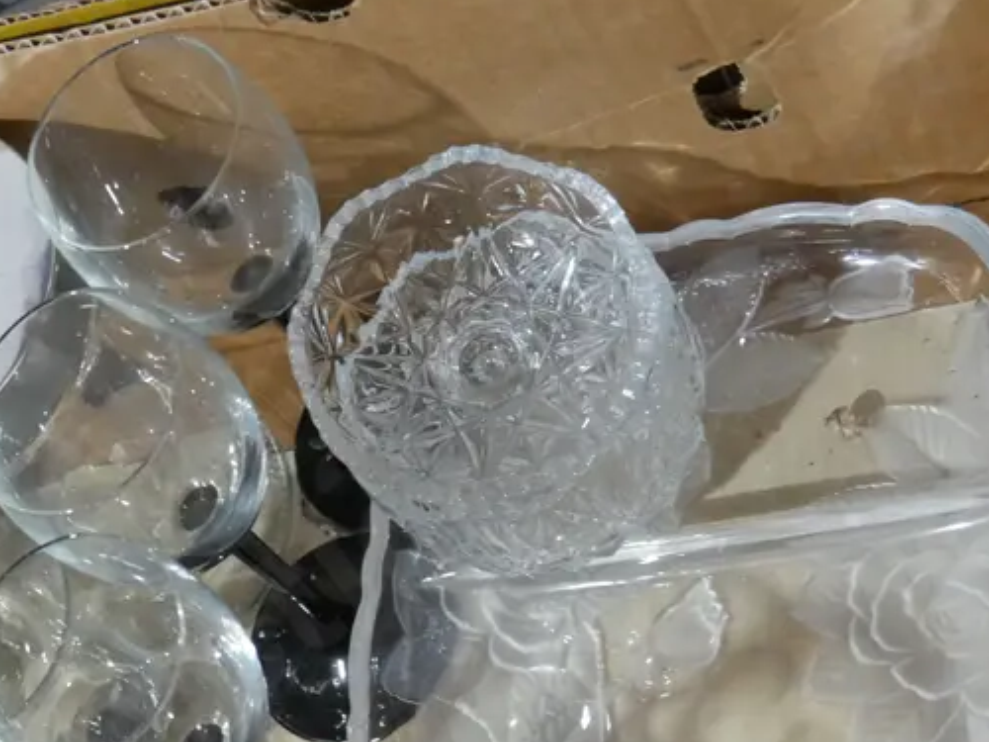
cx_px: 170
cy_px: 707
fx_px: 2343
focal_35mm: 82
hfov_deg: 23.4
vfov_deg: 17.6
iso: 3200
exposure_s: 1/60
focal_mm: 20
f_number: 4.5
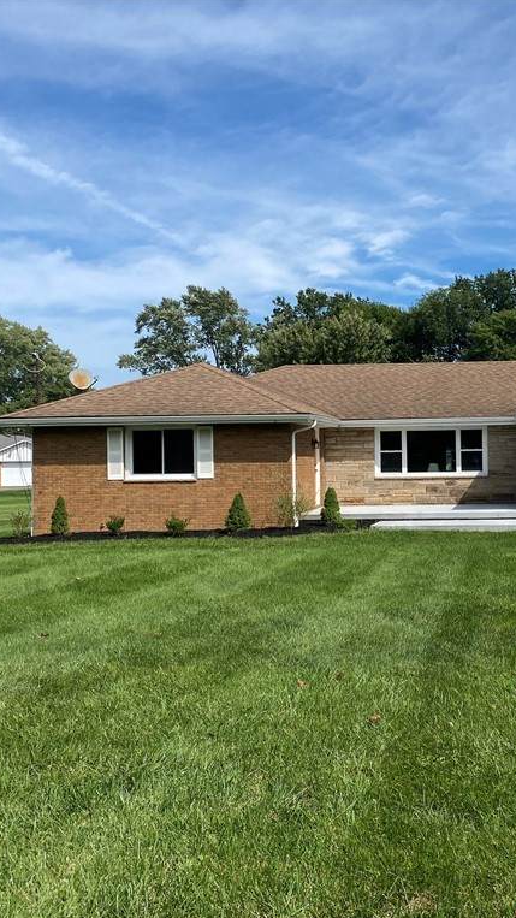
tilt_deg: -0.5
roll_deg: +0.8
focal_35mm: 38
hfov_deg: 30.0
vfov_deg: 52.8
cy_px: 460
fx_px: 925
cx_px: 451
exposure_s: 1/3205
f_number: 1.8
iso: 32
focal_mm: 4.25
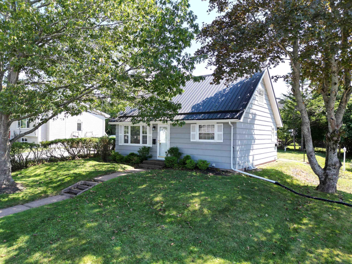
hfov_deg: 71.6
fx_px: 244
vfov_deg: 56.8
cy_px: 132
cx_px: 176
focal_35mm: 24
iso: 110
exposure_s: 1/500
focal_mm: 6.72
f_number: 1.7
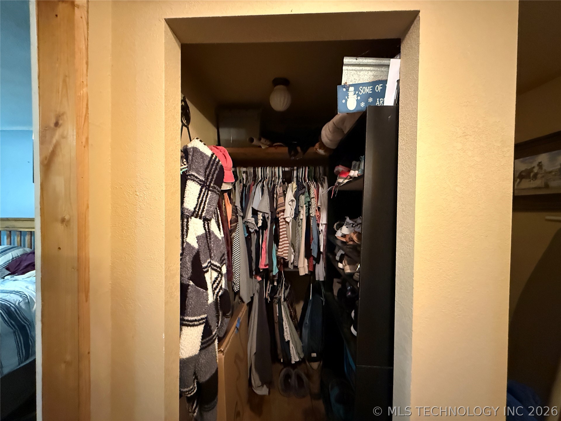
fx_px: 227
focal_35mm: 14
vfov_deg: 85.7
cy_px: 210
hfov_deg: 102.1
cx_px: 280
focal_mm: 2.22
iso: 1250
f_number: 2.2
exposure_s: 1/30
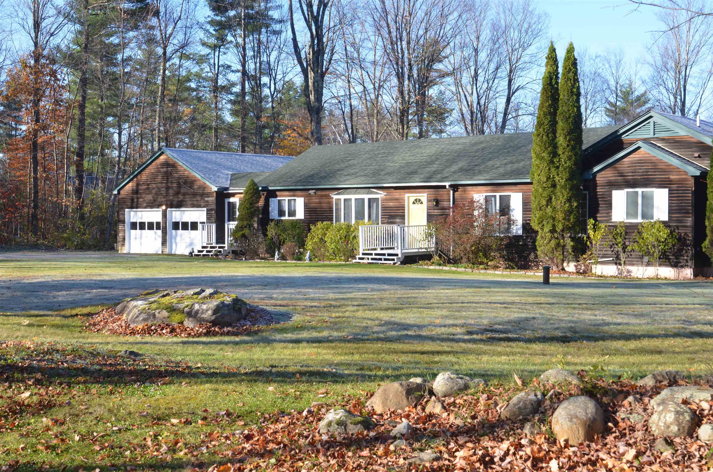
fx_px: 1038
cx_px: 356
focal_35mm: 52
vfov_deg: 25.6
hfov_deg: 37.9
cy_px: 236
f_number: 10
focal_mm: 35
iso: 400
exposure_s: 1/250
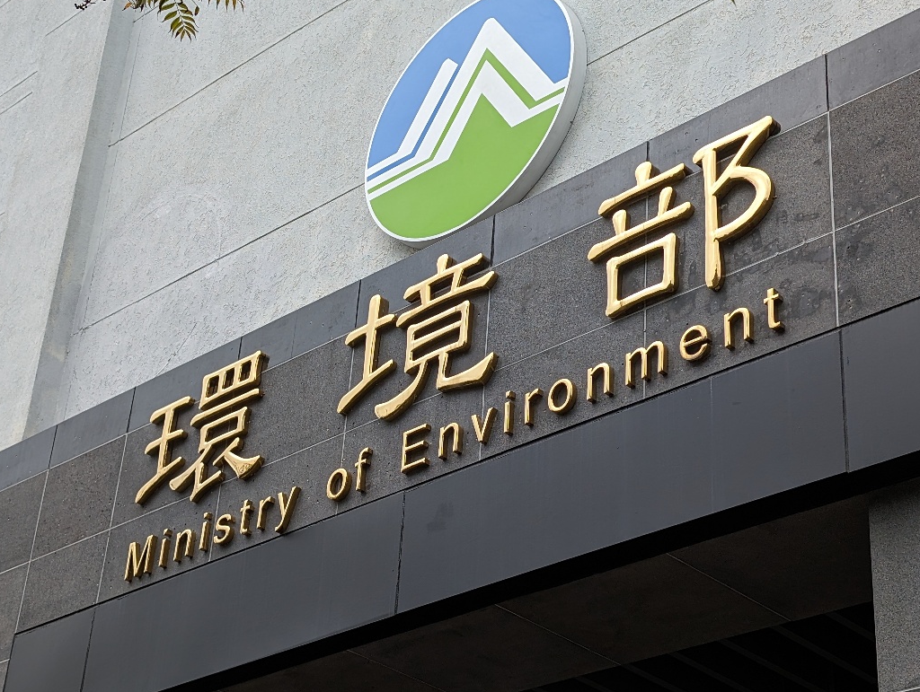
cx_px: 446
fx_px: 1623
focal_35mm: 61
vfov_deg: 24.1
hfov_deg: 31.6
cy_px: 328
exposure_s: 1/218
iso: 19
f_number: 1.68
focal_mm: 6.9
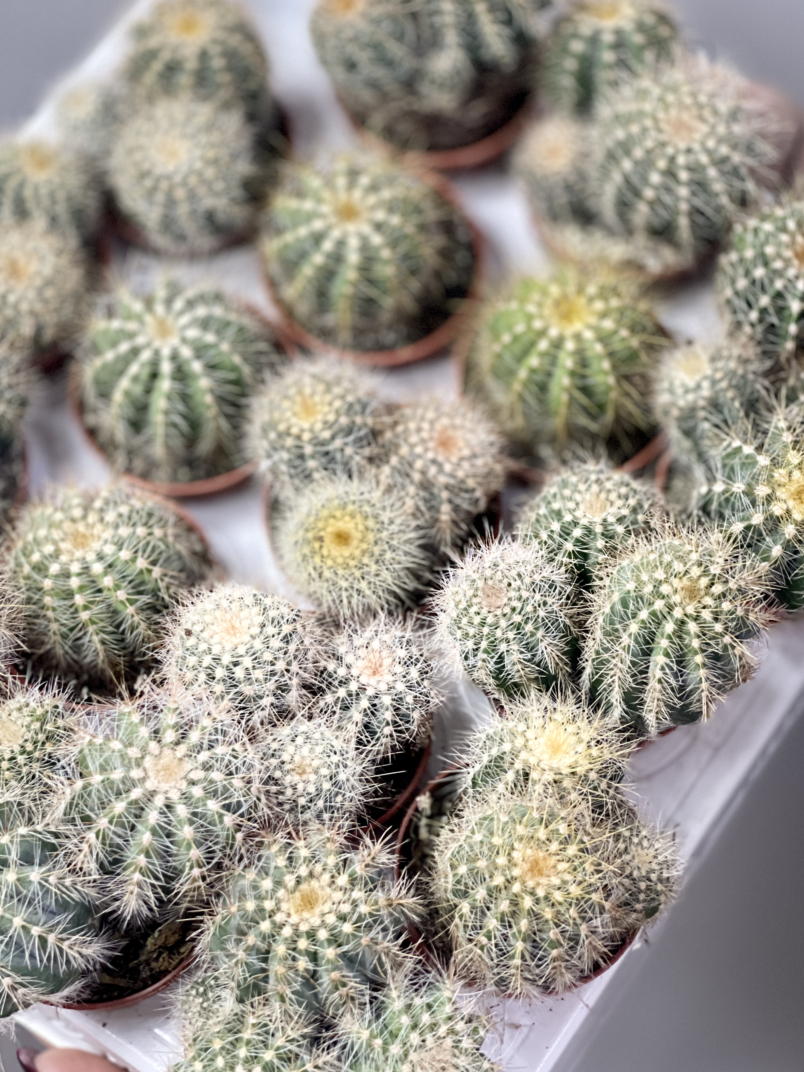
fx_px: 2230
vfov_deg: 27.0
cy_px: 530
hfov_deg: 20.4
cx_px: 383
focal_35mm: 72
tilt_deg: -45.3
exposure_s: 1/40
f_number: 2.2
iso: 320
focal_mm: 7.5
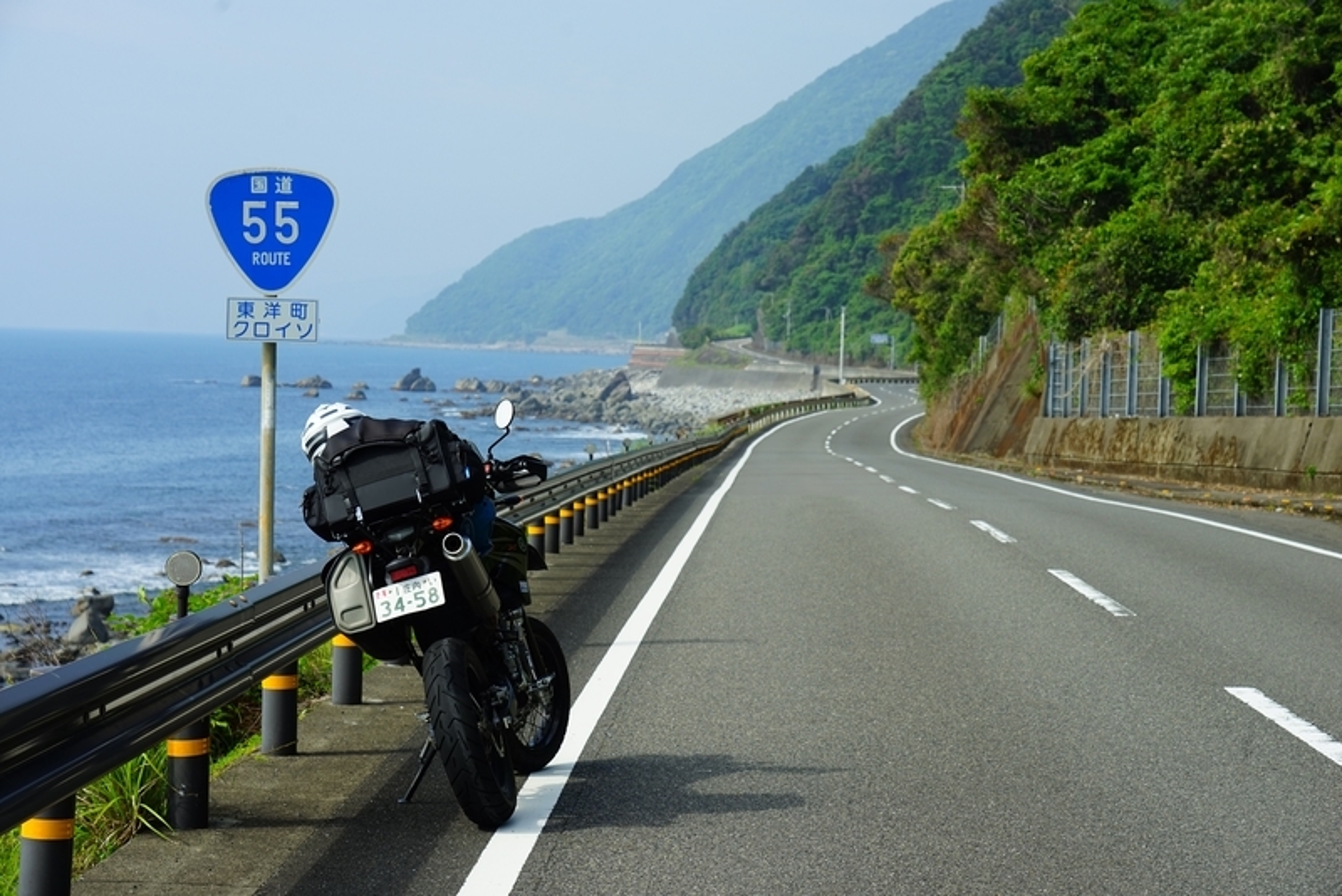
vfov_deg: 16.7
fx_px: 3058
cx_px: 671
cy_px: 448
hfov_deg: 24.8
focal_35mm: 82
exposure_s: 1/200
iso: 100
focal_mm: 82
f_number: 9.5
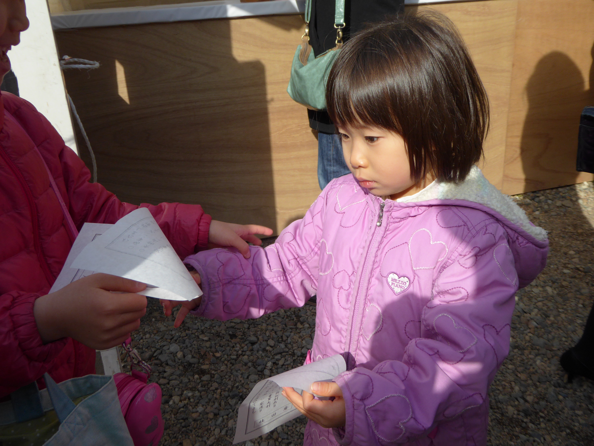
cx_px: 297
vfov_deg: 41.8
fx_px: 583
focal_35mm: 34
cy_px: 223
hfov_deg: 54.0
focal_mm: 5.8
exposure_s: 1/1000
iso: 100
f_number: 3.6
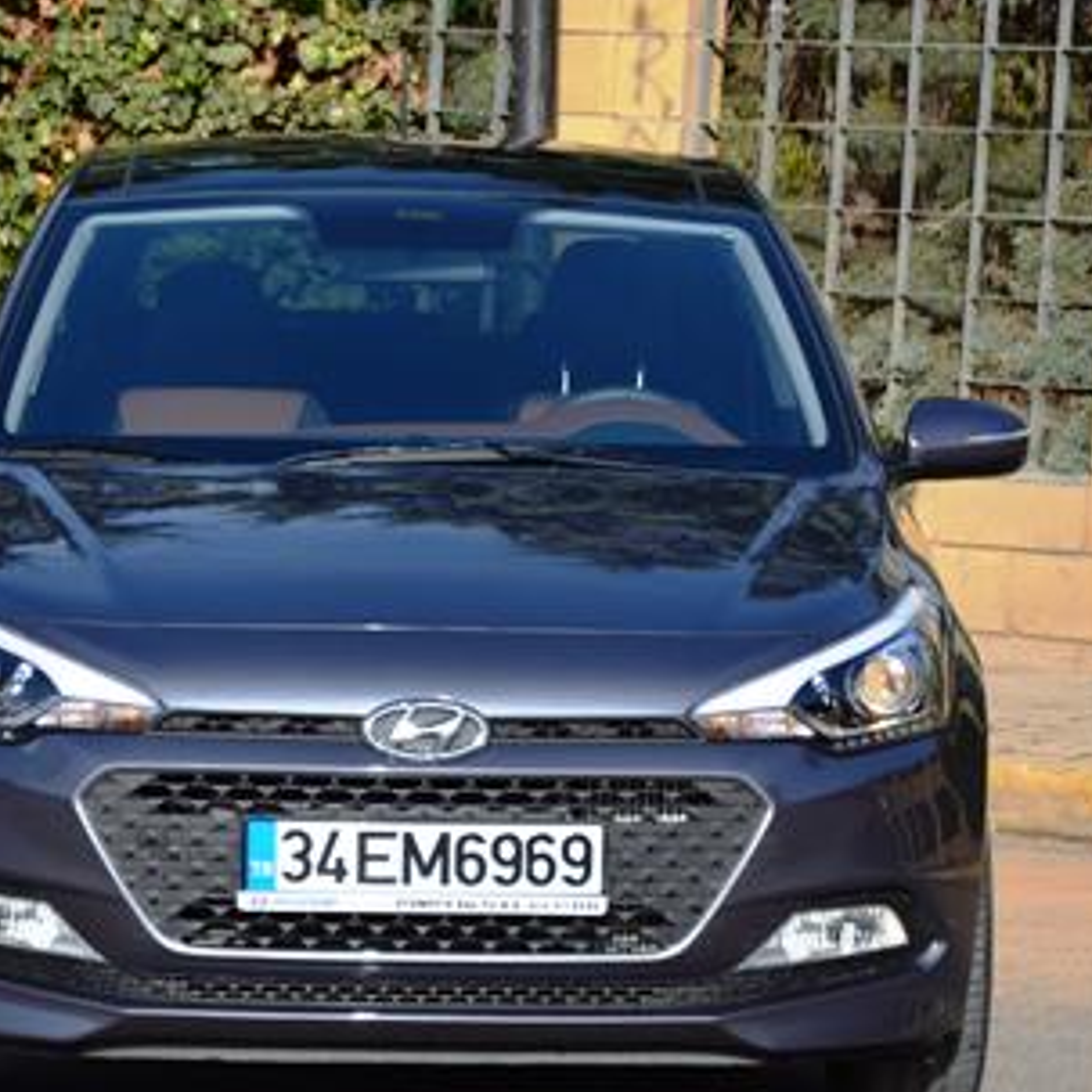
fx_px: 7673
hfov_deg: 8.1
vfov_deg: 8.1
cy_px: 587
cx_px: 450
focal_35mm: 215
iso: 100
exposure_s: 1/400
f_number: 5.3
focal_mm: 80
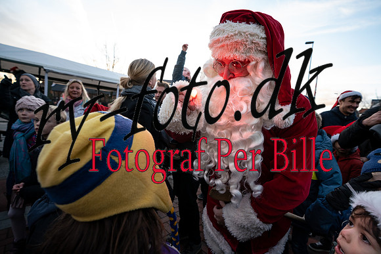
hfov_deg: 96.7
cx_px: 190
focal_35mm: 16
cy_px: 127
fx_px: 169
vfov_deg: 73.8
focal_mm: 16
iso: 1600
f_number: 4
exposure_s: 1/320
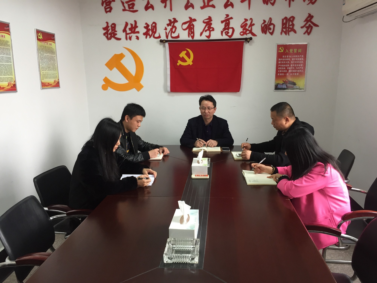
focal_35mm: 29
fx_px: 316
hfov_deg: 61.7
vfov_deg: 48.2
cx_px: 188
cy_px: 142
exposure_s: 1/33
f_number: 2.2
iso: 80
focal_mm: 4.15
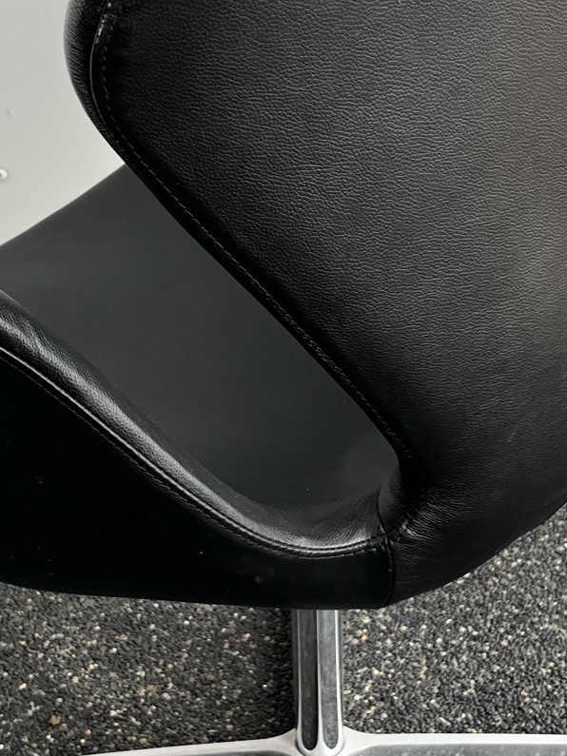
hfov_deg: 21.9
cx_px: 244
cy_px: 383
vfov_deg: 29.0
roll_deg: +2.7
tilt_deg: -31.7
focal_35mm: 67
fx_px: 1464
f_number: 1.6
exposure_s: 1/98
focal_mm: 5.1
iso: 40
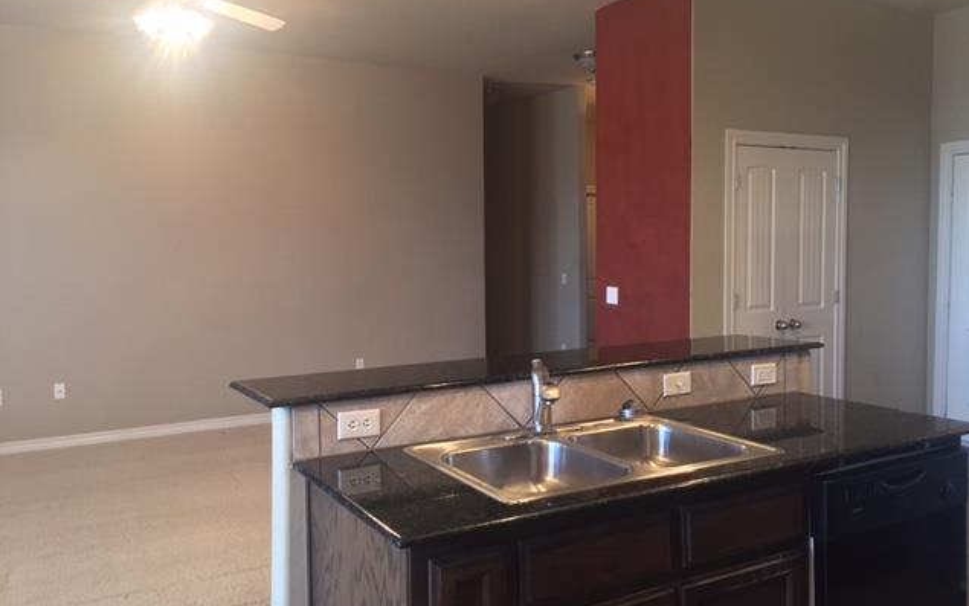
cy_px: 301
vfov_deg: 40.6
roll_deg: +0.5
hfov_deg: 61.2
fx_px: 819
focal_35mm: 31
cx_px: 487
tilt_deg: -4.0
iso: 250
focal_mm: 4.15
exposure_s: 1/30
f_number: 2.2
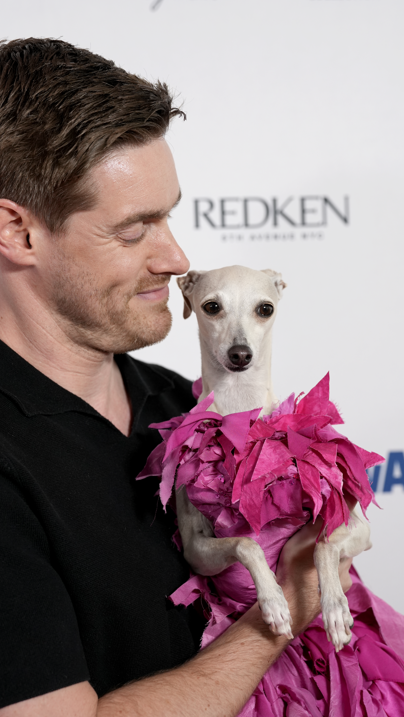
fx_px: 1885
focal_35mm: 99
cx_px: 192
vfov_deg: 21.6
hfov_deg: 12.2
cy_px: 357
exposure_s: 1/320
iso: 1000
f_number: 4.5
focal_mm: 94
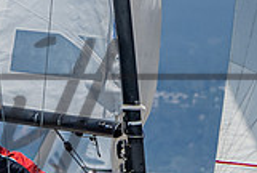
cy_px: 169
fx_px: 8339
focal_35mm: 1166
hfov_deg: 1.8
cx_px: -22
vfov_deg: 1.2
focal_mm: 160
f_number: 6.3
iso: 400
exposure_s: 1/2000
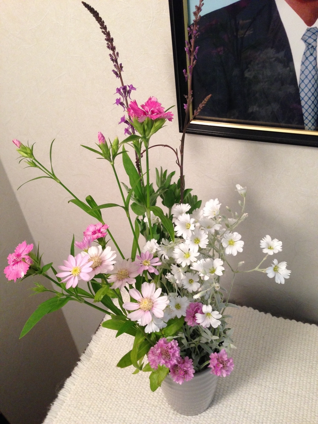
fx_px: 404
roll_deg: +7.1
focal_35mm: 33
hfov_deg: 42.9
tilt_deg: -36.7
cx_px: 159
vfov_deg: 55.4
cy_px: 212
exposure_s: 1/20
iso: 200
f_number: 2.4
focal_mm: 4.12
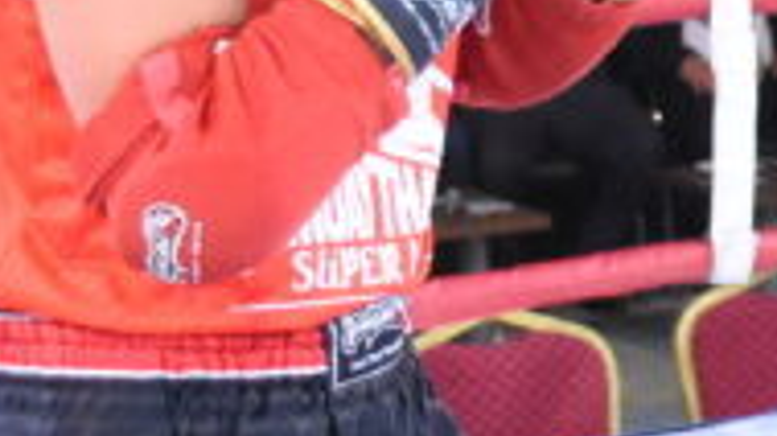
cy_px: -298
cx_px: 1603
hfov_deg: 8.0
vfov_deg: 4.7
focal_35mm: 256
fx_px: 5271
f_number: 3.8
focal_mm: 24
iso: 5000
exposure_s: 1/1250
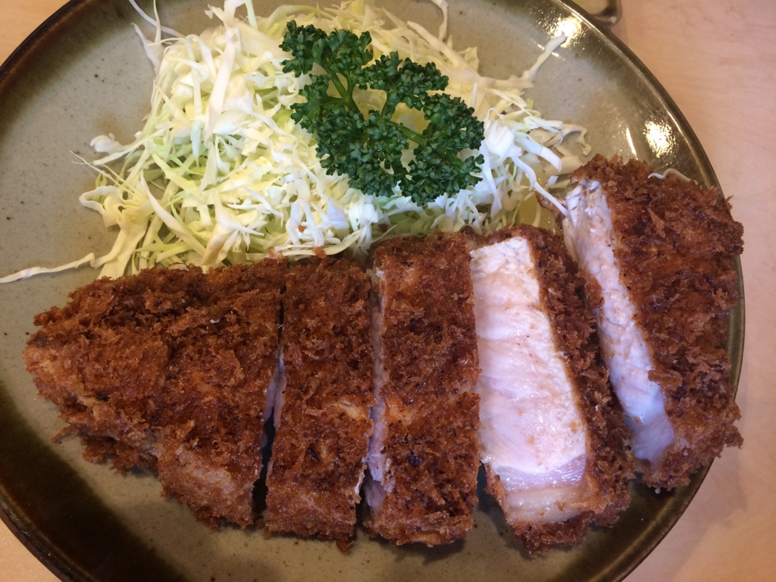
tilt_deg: -66.3
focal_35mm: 29
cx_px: 388
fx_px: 650
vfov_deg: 48.2
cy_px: 291
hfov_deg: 61.7
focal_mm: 4.15
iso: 64
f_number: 2.2
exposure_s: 1/30
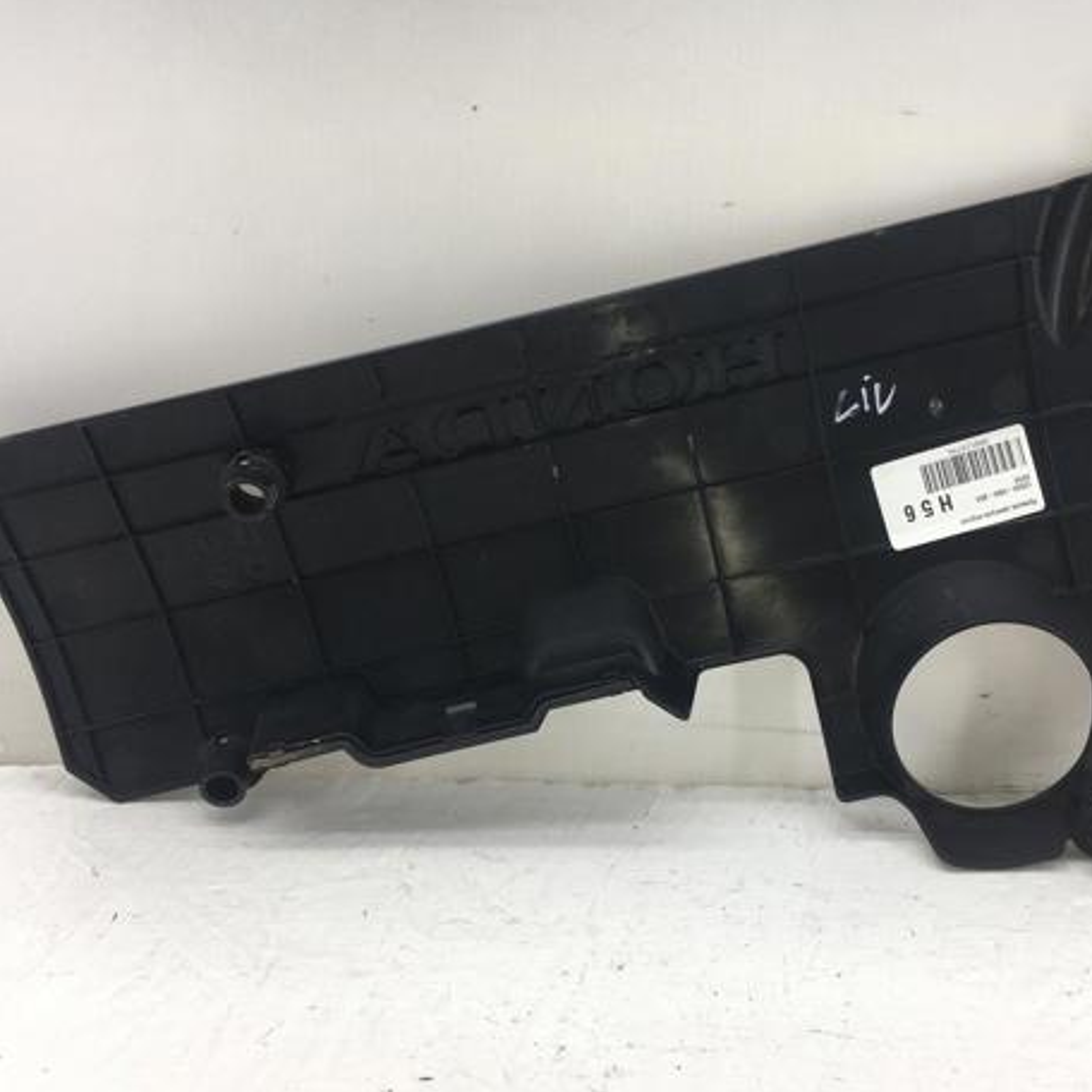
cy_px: 560
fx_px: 1285
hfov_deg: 45.8
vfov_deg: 46.0
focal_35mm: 36
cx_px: 649
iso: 25
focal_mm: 4.15
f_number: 2.2
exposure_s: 1/182
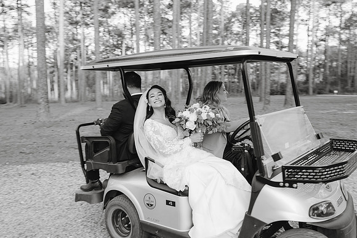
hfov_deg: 54.4
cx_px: 178
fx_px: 347
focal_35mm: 35
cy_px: 119
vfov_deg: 37.9
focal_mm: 35
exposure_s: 1/100
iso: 400
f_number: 5.6
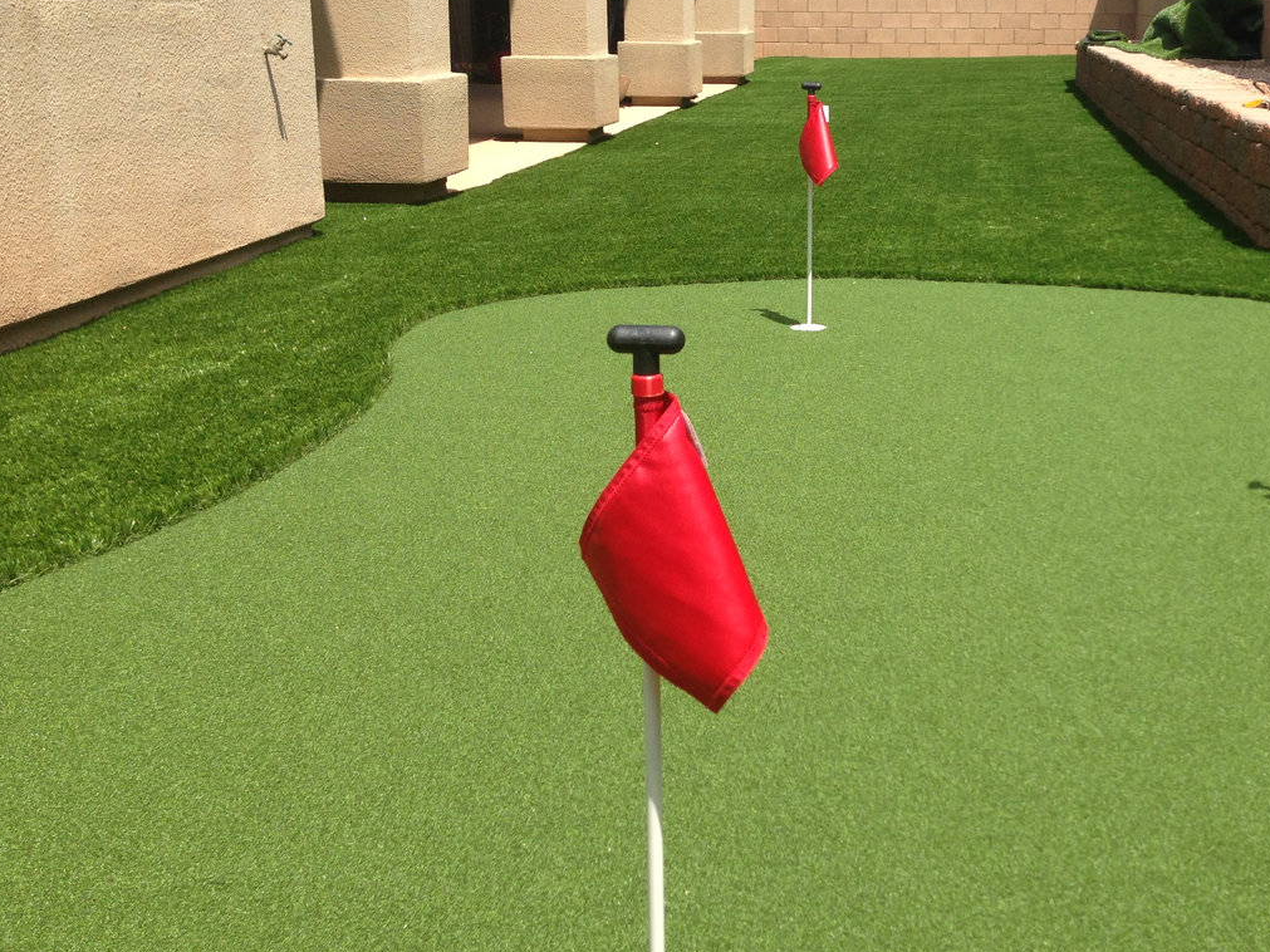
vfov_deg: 30.8
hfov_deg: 39.8
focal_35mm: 47
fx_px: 1724
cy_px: 378
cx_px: 884
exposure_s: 1/1153
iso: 50
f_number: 2.4
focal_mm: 4.13
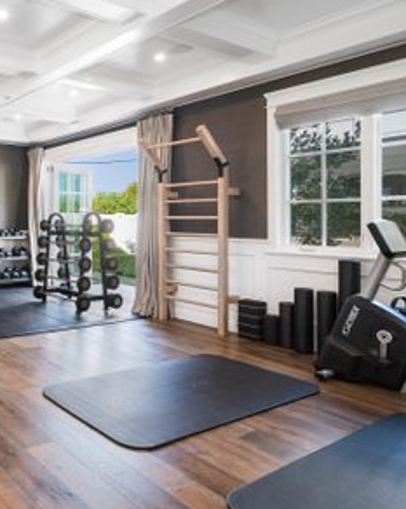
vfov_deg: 62.1
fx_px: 421
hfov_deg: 44.2
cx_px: 3
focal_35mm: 28
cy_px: 224
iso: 200
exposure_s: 1/8
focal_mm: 17
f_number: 8
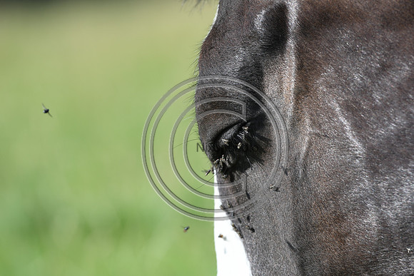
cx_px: 207
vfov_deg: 4.6
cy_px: 138
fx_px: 3451
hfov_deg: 6.9
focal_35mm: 300
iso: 180
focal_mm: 200
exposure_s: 1/1250
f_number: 3.5
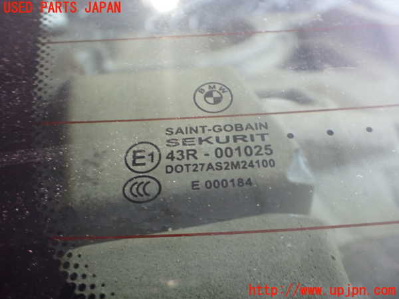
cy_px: 150
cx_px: 200
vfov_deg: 46.8
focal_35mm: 30
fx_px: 346
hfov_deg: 60.0
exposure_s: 1/125
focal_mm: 5.4
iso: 800
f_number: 2.3
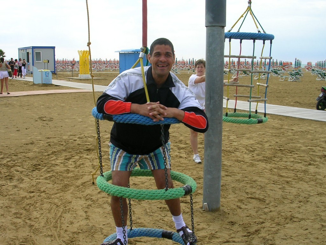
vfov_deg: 31.5
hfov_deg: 41.2
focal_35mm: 46
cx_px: 163
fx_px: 433
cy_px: 122
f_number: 6.1
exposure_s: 1/176
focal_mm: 7.1
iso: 50
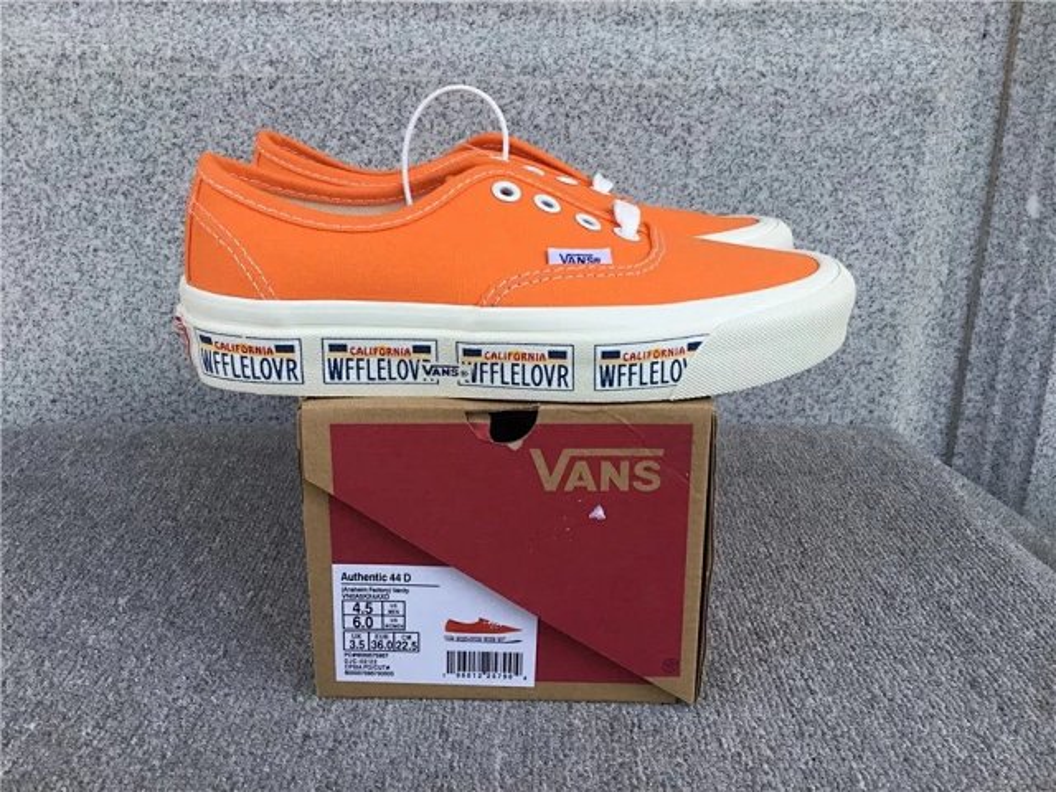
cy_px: 396
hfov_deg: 58.4
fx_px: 946
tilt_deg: -17.2
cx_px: 528
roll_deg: -0.9
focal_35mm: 31
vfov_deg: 45.4
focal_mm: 3.3
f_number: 2.4
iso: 25
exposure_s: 1/306
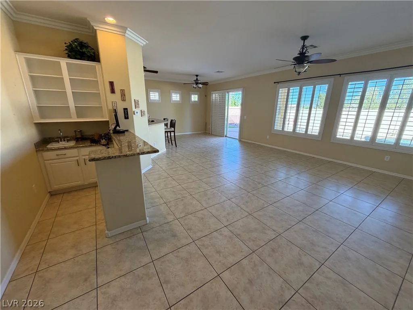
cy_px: 155
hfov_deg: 102.1
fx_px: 167
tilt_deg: -18.0
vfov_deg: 85.7
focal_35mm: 14
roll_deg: -0.6
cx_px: 206
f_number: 2.2
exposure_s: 1/120
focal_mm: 2.22
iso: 160
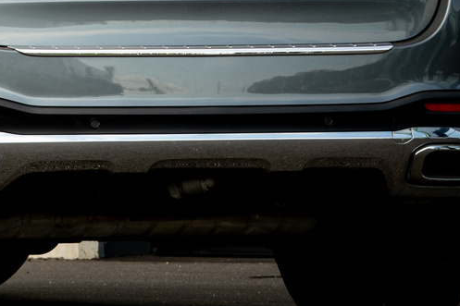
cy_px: -93
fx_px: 7779
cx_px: -78
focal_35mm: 609
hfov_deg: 3.4
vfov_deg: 2.3
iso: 320
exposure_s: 1/125
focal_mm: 189
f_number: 11
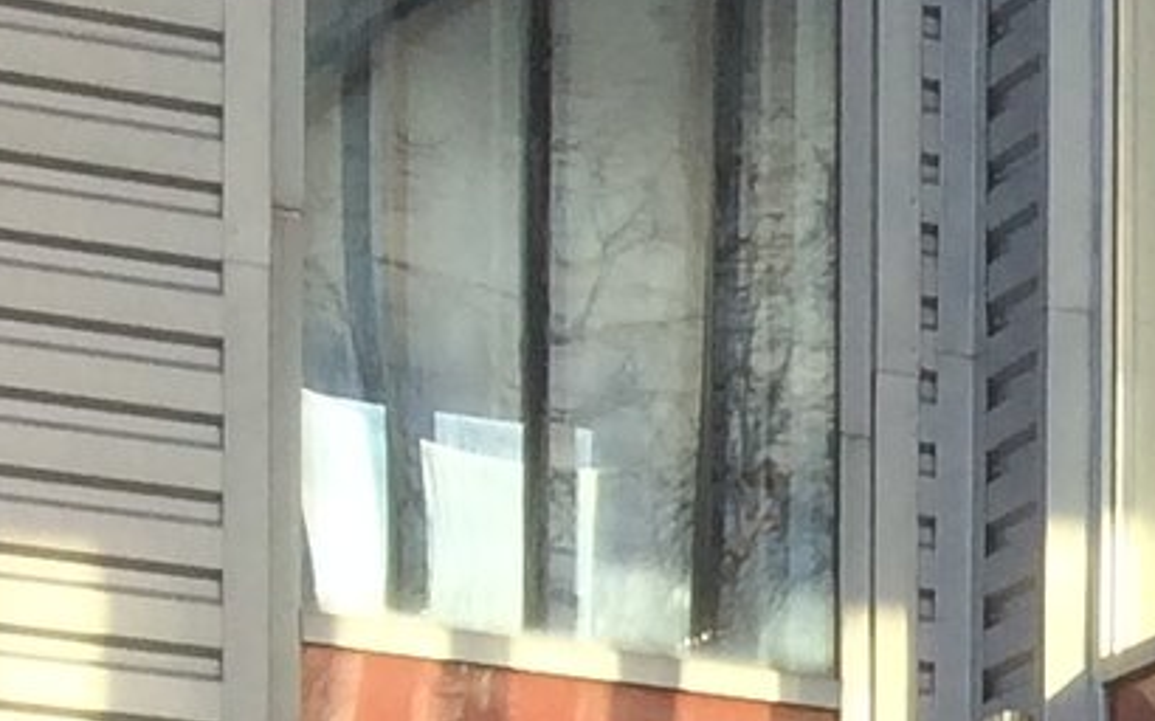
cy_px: 2056
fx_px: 6797
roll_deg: +0.0
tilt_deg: -1.2
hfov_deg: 8.4
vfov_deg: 5.7
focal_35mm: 216
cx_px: 3304
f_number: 2.2
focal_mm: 4.15
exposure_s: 1/380
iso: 32
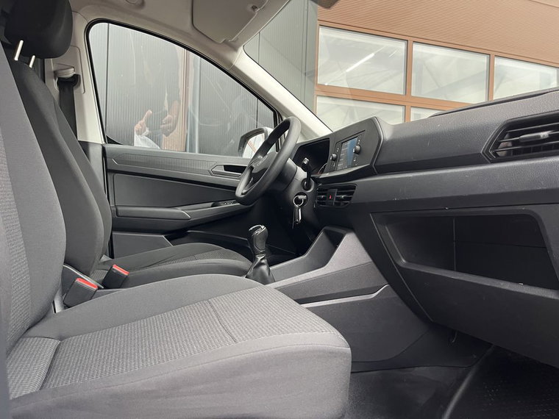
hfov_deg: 67.3
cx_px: 280
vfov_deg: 53.1
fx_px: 420
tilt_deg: -0.5
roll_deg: -2.0
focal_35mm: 26
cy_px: 210
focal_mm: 5.1
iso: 125
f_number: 1.6
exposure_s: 1/68
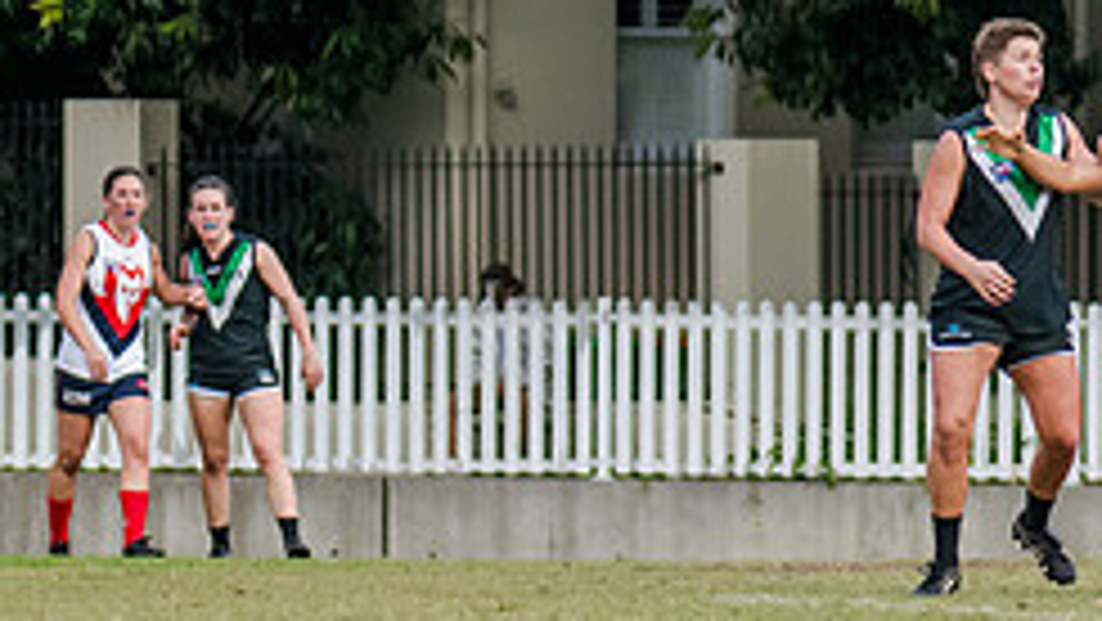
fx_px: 23296
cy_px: 23
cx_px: 1946
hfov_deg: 2.7
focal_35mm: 797
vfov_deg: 1.5
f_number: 4.5
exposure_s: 1/1600
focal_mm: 170
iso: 800
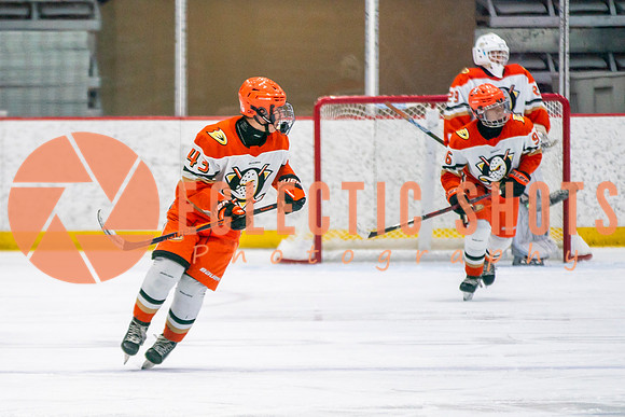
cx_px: 126
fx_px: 7688
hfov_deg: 4.7
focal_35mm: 443
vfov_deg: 3.1
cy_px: 343
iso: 500
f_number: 2.8
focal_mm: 200
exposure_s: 1/640
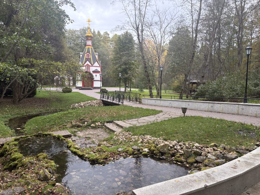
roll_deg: +0.2
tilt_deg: -4.9
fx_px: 195
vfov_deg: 53.1
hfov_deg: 67.3
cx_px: 130
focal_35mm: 26
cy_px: 98
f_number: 1.6
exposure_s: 1/121
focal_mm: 5.96
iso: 100
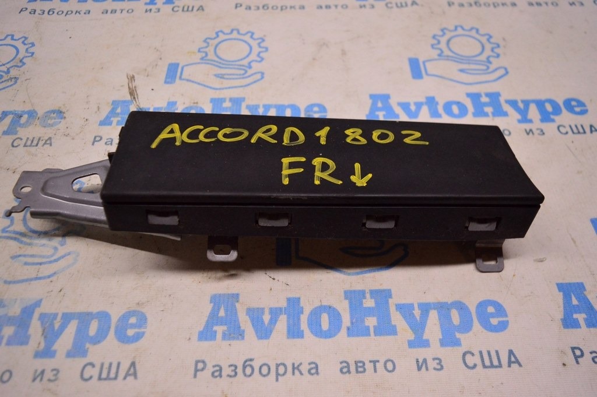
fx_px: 497
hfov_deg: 62.0
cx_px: 298
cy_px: 198
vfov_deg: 43.5
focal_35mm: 30
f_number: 4
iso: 1600
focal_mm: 20
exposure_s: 1/400
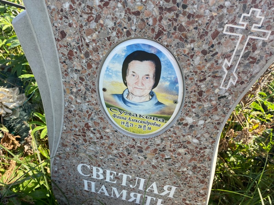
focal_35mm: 26
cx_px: 137
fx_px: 206
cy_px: 102
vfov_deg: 53.1
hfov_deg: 67.3
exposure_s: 1/491
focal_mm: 4.25
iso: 32
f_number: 1.8
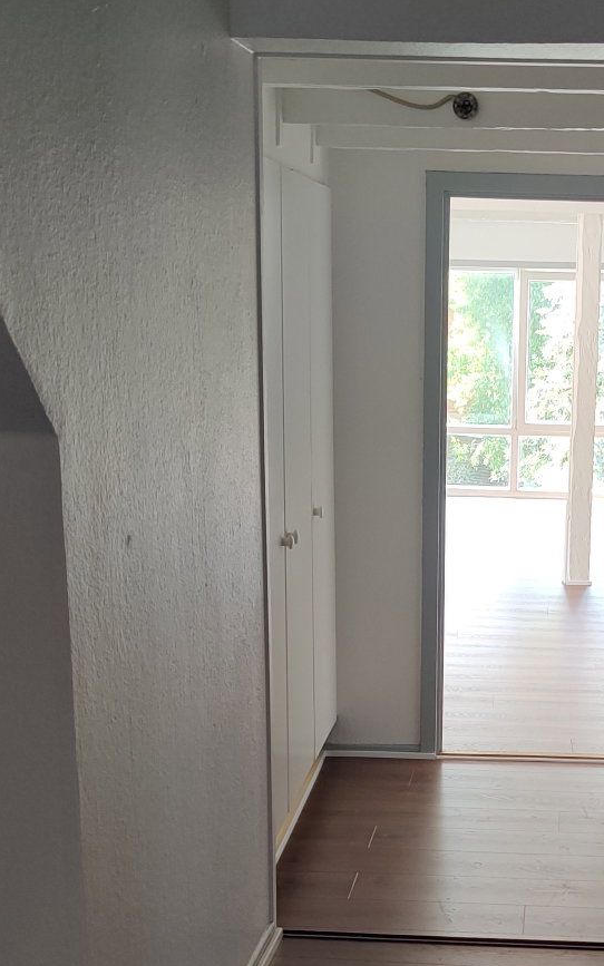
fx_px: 1738
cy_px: 790
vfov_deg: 30.2
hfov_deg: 19.4
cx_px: 514
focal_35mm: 66
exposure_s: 1/50
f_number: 1.65
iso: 160
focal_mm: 4.75
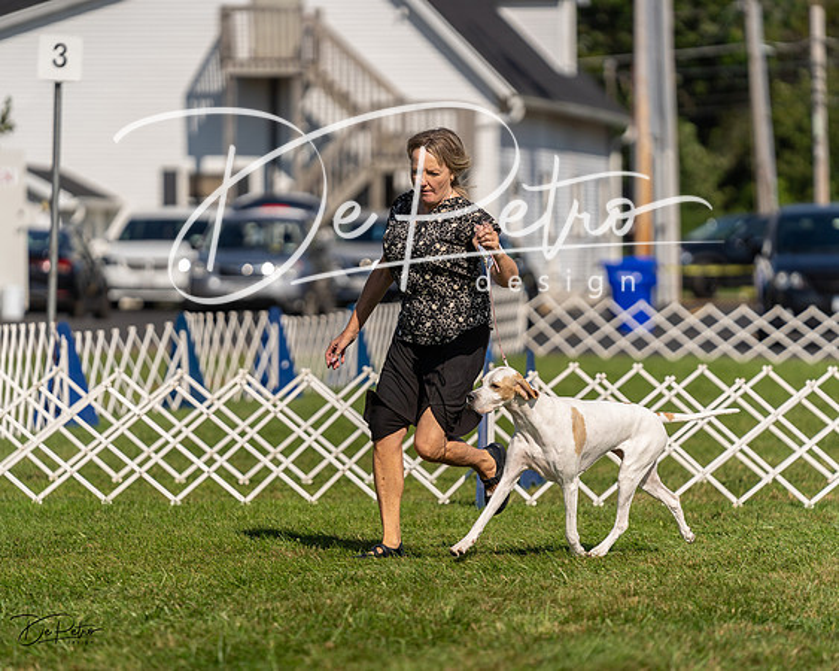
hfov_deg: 8.6
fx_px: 5591
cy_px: 336
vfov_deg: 6.9
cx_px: 420
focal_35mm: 225
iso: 200
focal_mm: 200
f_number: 3.2
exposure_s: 1/3200
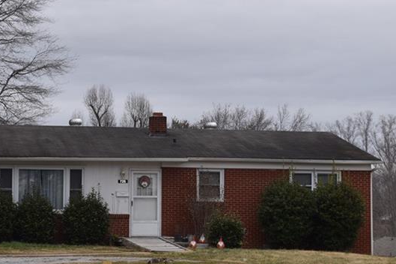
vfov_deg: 14.7
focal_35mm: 93
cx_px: 109
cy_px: 178
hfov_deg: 21.8
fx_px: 1022
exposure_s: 1/160
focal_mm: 32
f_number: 6.3
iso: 100
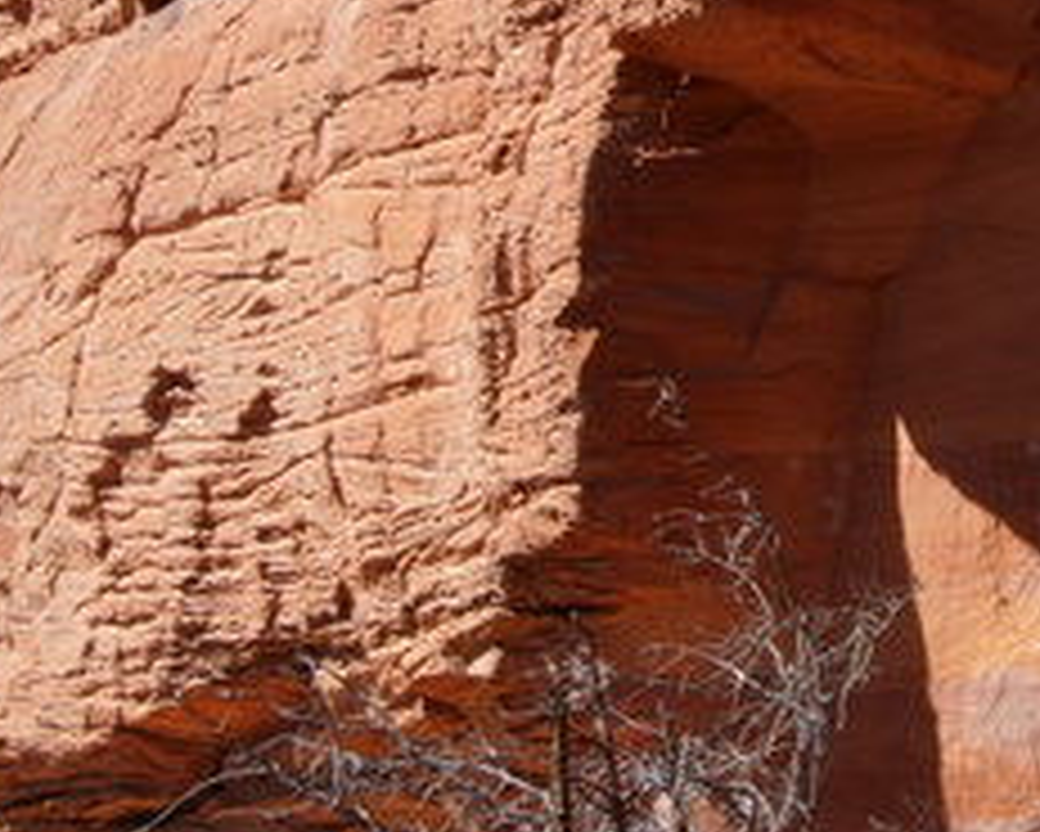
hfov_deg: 13.8
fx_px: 3726
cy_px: -63
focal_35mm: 121
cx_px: 1985
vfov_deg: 12.6
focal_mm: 14
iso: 200
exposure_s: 1/250
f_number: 8
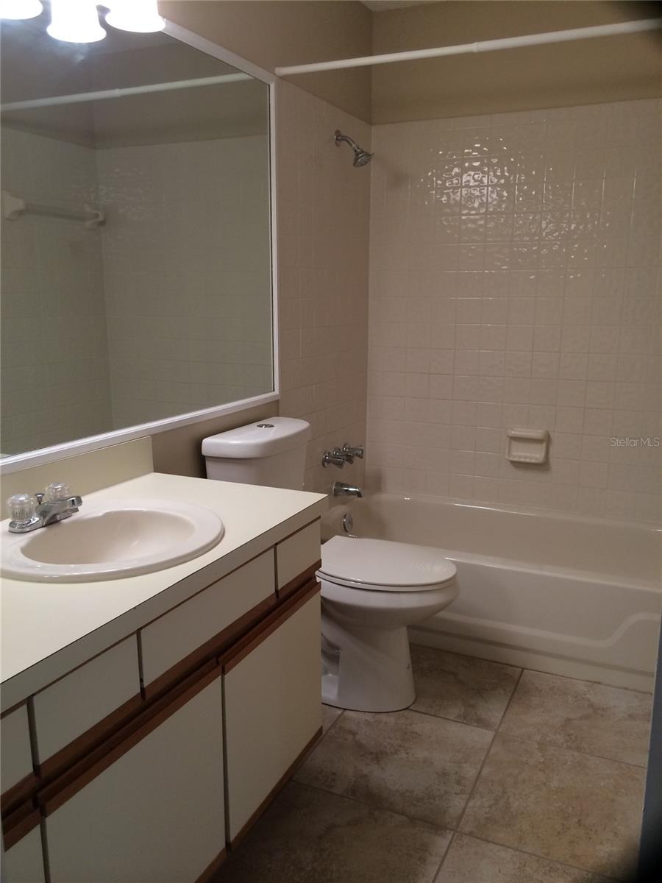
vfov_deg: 60.0
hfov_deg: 46.8
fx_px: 765
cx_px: 331
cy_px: 442
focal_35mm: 30
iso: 40
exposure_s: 1/30
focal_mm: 4.12
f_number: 2.2
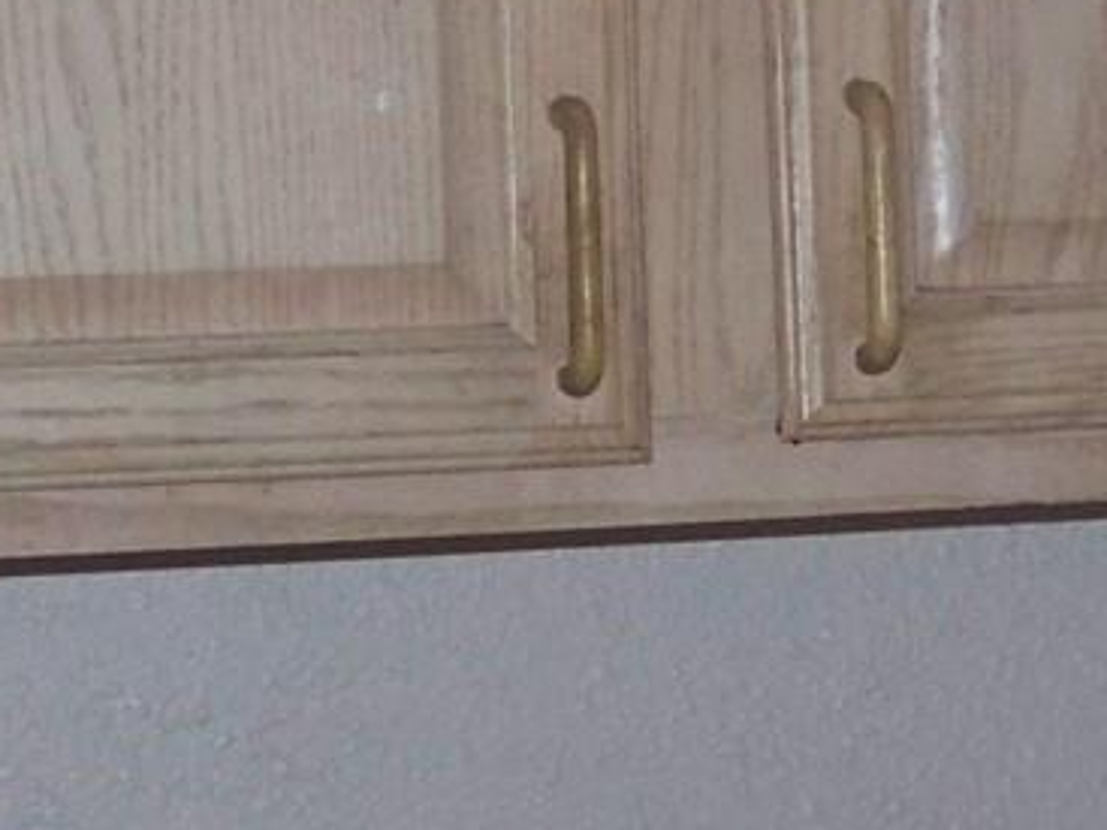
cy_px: 420
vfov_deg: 9.4
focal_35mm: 157
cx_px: 793
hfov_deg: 12.6
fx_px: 5019
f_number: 2.8
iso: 200
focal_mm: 5.85
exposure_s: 1/30
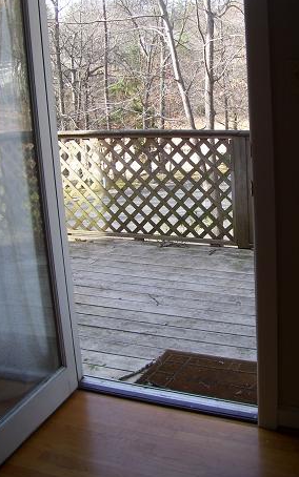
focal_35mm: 48
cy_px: 193
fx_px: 625
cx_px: 197
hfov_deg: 26.7
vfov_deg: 41.7
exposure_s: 1/160
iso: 80
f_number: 2.7
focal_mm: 6
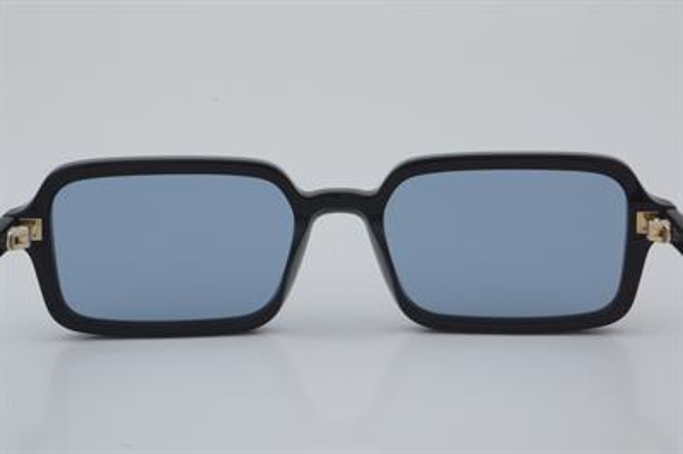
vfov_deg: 16.5
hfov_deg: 24.6
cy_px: 227
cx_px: 342
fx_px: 1564
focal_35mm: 82
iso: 100
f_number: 32
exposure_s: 1/4
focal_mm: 55
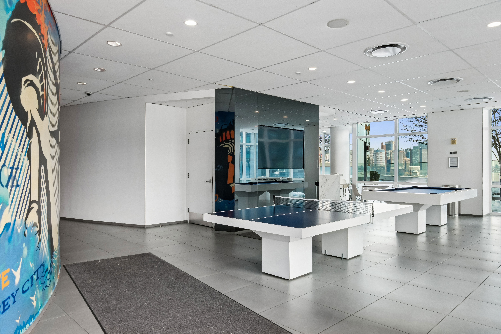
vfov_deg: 53.1
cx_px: 250
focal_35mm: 24
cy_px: 167
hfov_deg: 73.7
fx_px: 334
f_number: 8
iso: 800
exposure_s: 1/80
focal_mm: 16
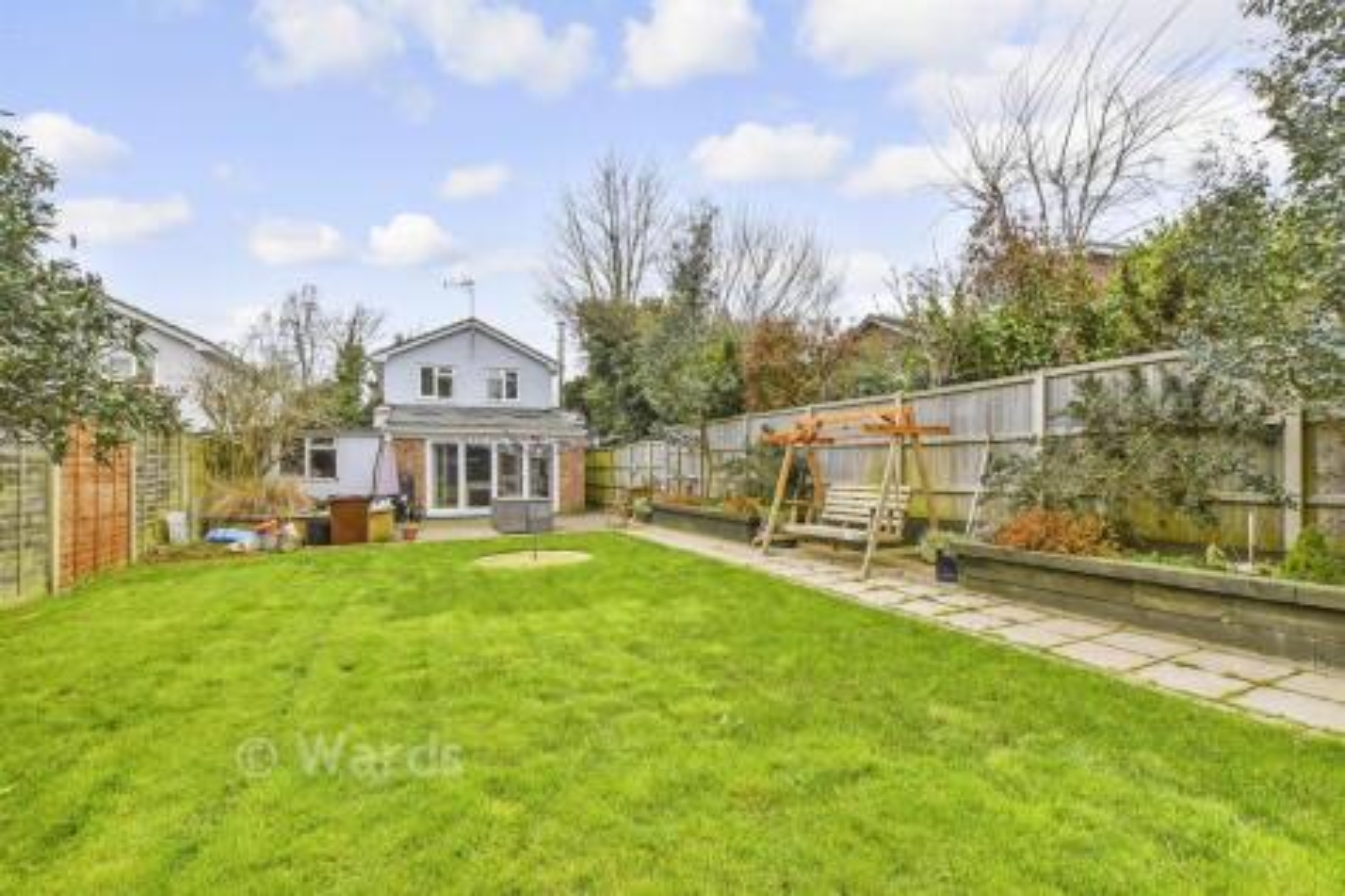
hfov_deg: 100.4
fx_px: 560
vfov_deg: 77.3
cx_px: 672
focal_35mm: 15
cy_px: 448
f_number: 8
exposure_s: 1/125
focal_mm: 10
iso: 160
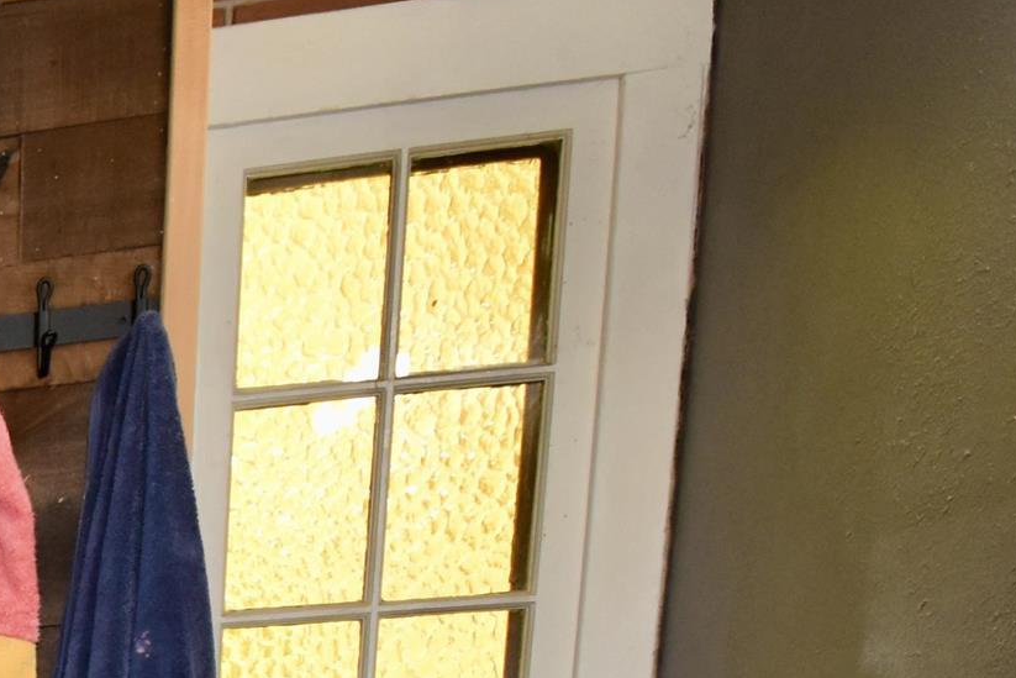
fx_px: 1581
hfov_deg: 25.6
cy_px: 1194
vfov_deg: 19.0
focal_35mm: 56
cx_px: -547
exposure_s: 1/80
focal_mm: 10
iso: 800
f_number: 4.5
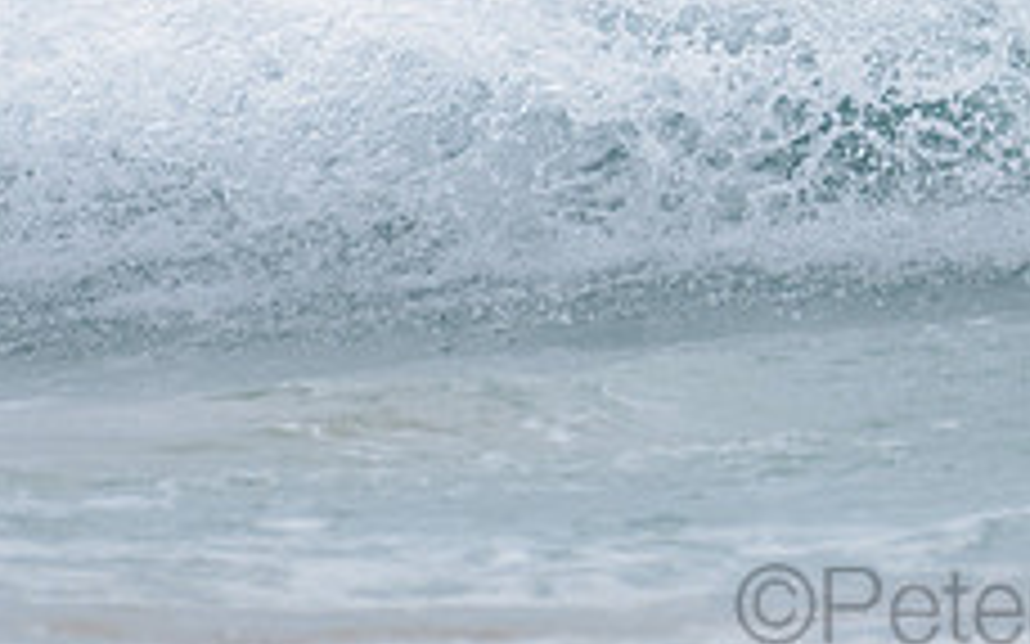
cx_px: 1213
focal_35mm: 1582
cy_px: -240
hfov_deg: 1.3
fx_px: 44397
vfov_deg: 0.8
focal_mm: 500
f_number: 5.6
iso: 220
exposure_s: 1/2000
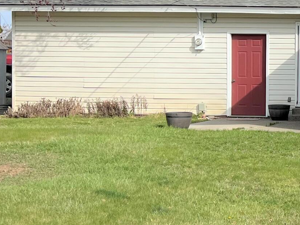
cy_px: 76
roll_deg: -0.6
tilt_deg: -1.1
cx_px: 451
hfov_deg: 18.5
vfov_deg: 15.7
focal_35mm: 94
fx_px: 814
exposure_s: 1/6211
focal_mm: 5.7
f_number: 1.5
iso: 50
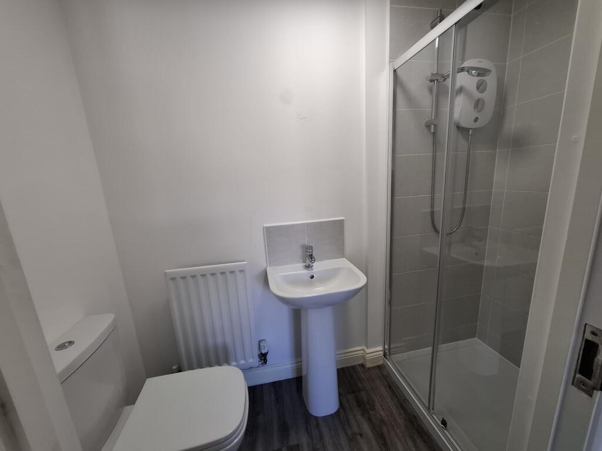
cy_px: 226
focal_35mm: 13
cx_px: 301
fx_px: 226
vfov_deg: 89.9
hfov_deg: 106.2
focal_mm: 1.74
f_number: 2.2
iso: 64
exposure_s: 1/50
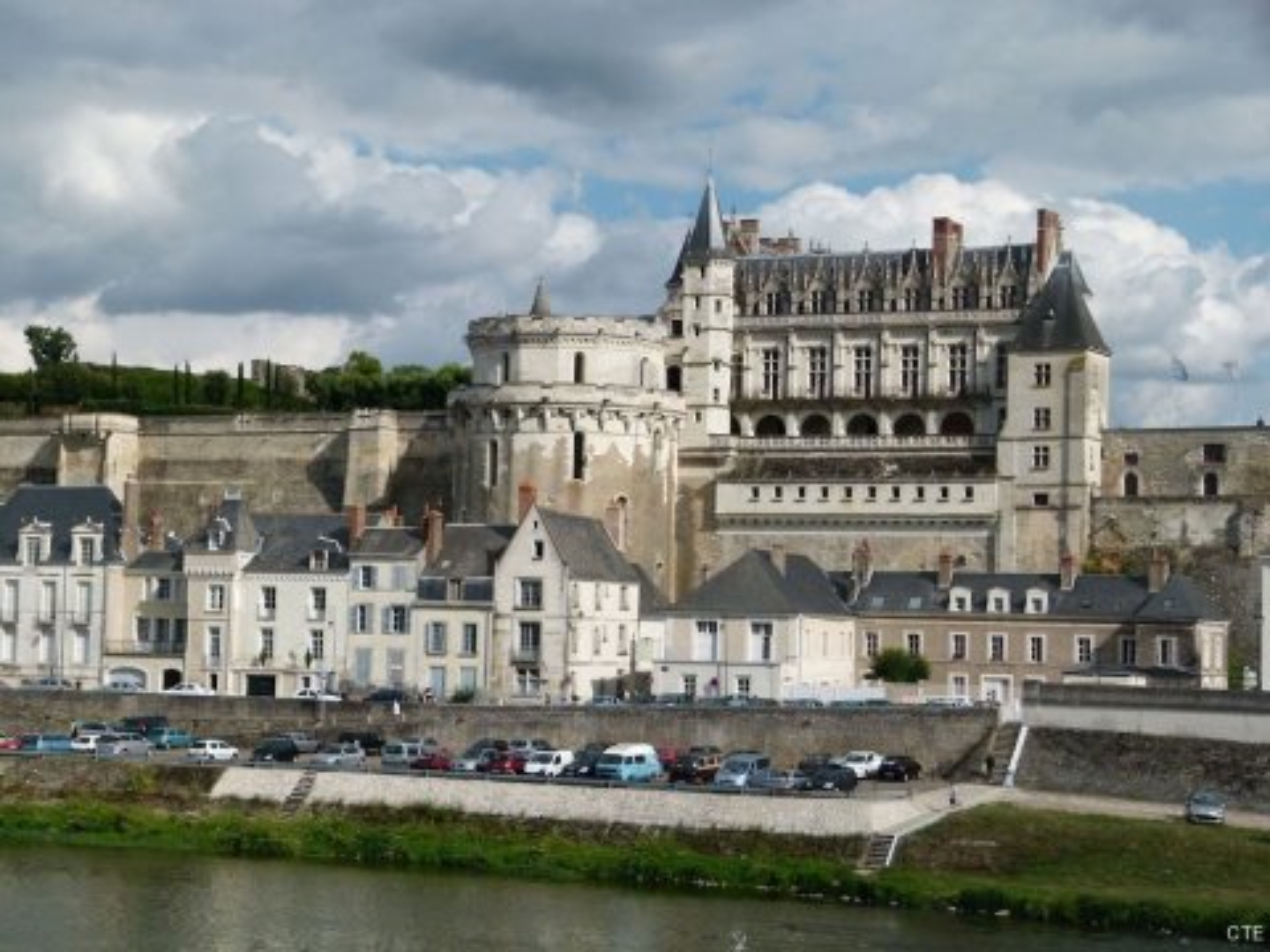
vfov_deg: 21.0
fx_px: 2568
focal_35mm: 70
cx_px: 635
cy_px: 476
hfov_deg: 27.8
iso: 100
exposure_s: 1/1600
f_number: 4
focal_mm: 12.6
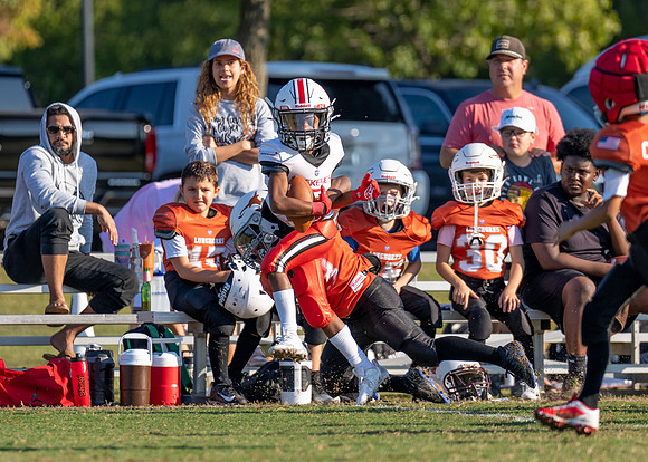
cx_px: 331
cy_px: 218
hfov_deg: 4.6
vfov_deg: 3.3
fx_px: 8111
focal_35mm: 441
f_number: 2.8
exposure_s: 1/1600
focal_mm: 200
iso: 100
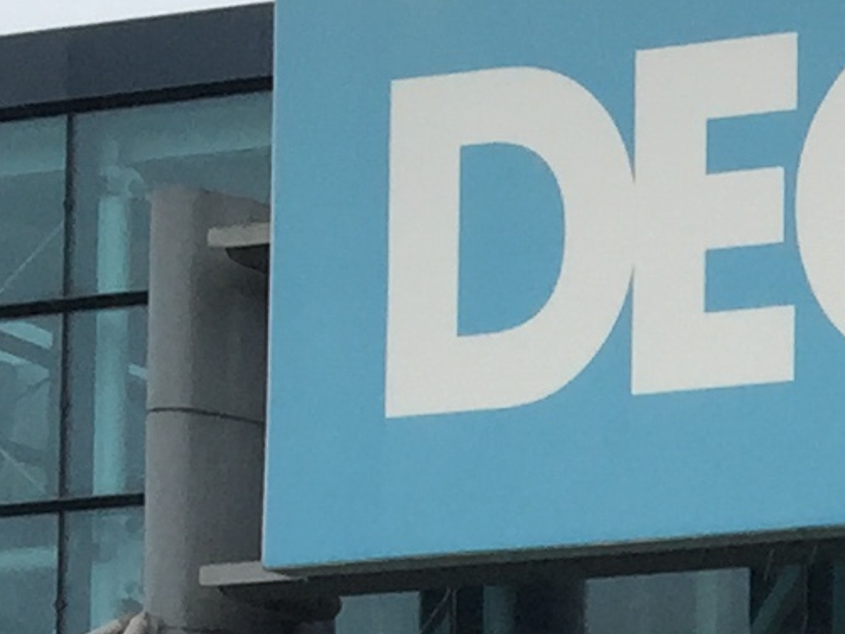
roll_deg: -1.4
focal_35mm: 189
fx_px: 4615
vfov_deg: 7.4
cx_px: 2120
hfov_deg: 9.2
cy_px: 1410
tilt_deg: +2.6
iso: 32
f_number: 2.2
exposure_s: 1/293
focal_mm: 4.15
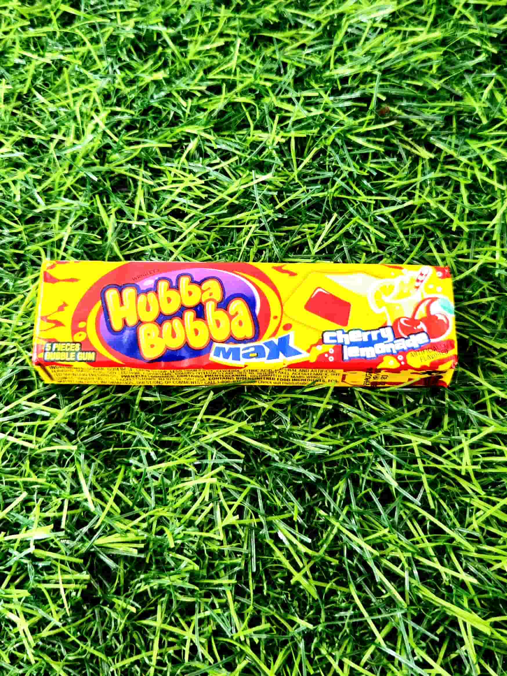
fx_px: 449
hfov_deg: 58.9
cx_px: 254
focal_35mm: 23
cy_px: 338
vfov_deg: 73.9
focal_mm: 5.4
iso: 40
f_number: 1.8
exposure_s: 1/58.8
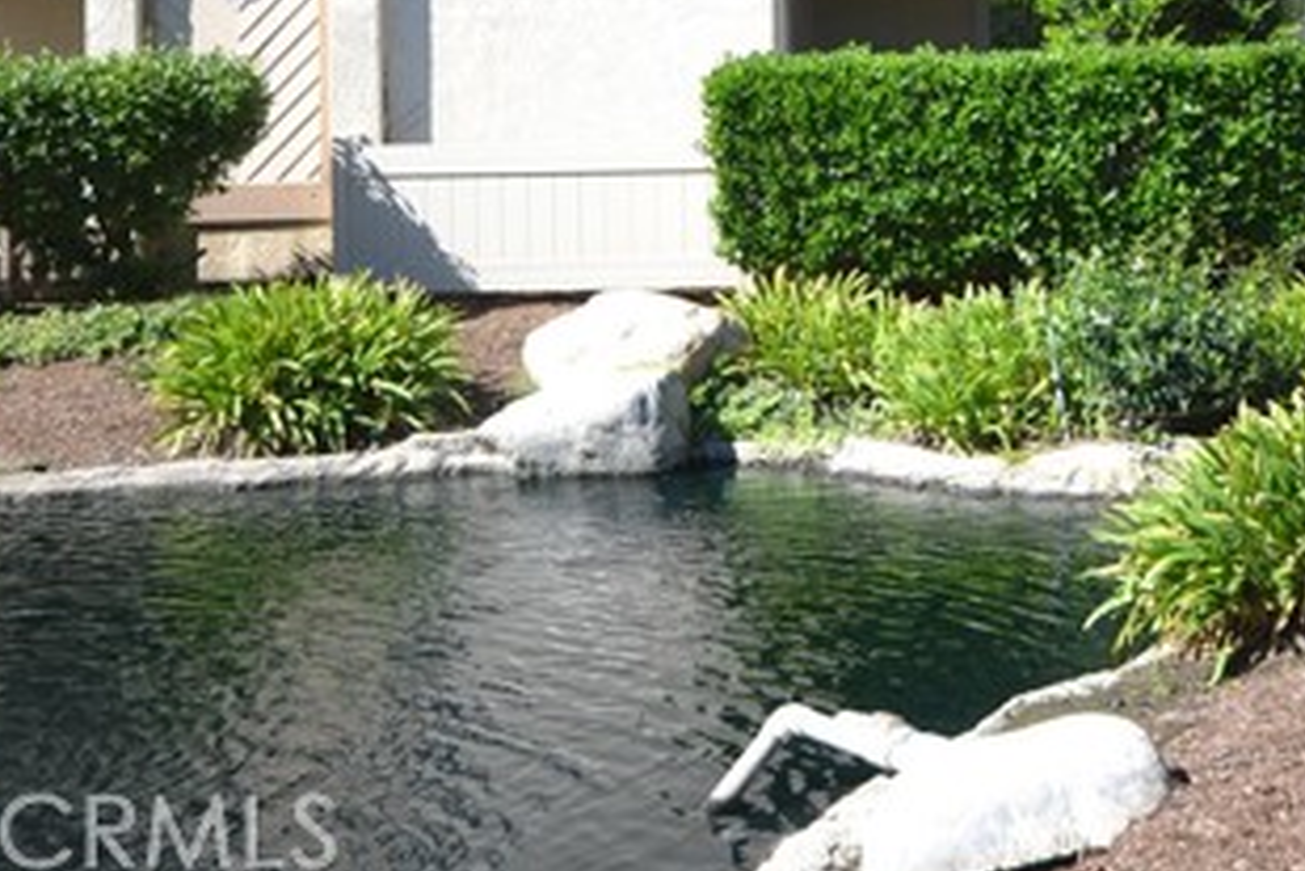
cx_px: 880
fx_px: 2248
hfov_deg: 32.1
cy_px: -6
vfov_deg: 21.2
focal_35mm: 62
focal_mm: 20
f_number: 6.3
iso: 100
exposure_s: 1/160
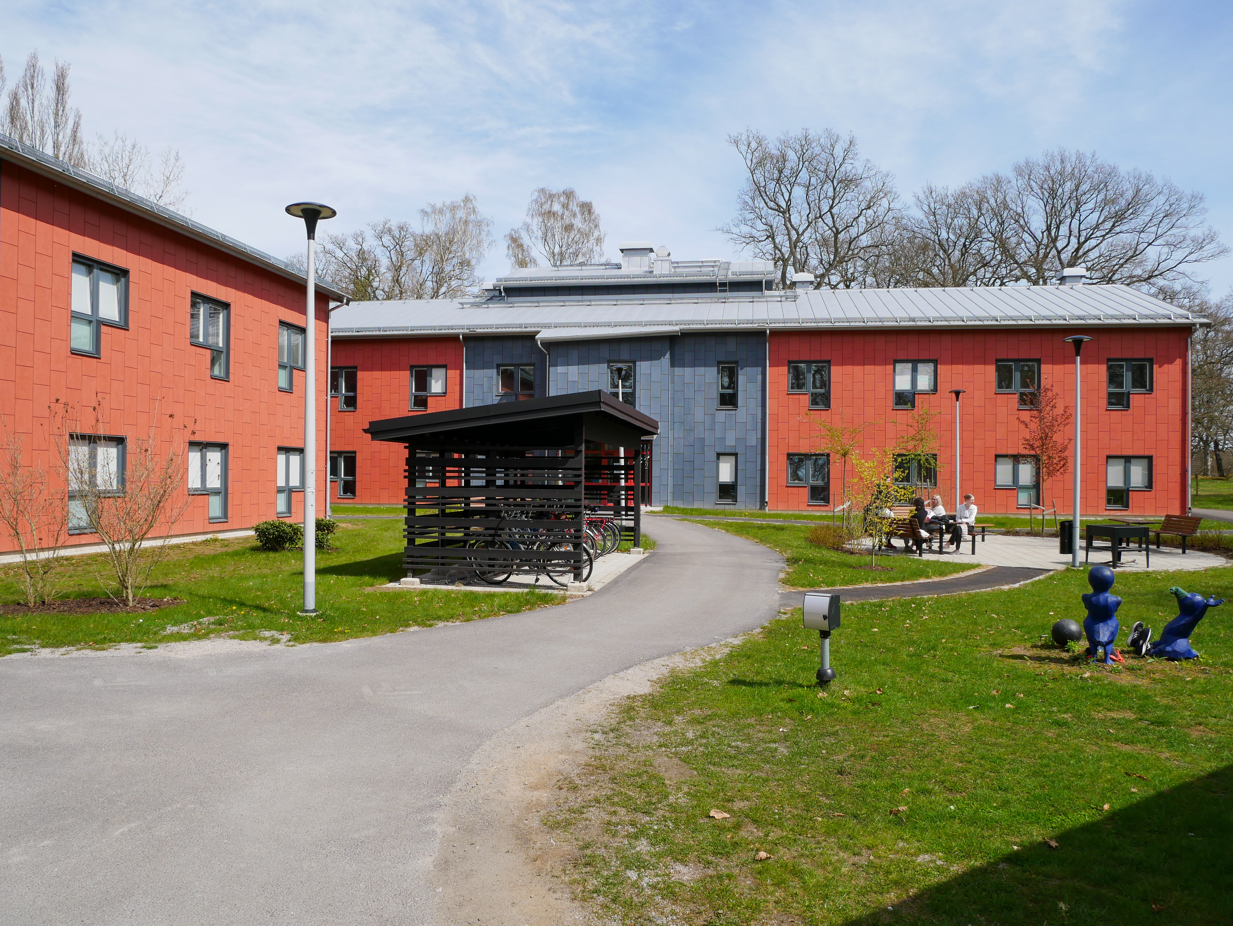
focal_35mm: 24
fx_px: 855
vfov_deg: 56.8
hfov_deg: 71.6
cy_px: 463
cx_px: 616
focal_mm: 12
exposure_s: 1/500
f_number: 7.1
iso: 200
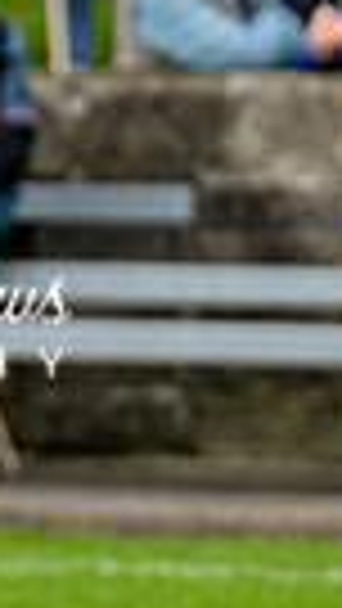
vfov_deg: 1.1
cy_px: 221
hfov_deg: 0.6
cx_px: -234
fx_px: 32513
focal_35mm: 2018
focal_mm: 300
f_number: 2.8
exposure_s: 1/6400
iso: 900
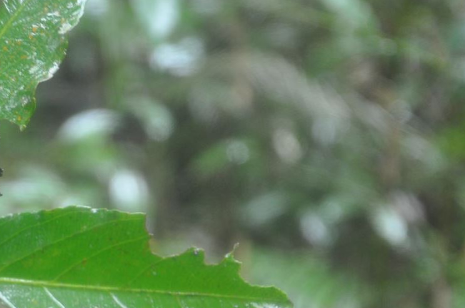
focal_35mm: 180
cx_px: -25
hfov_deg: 11.3
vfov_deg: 7.6
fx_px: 2322
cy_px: 308
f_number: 5
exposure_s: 1/25
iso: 400
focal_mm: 42
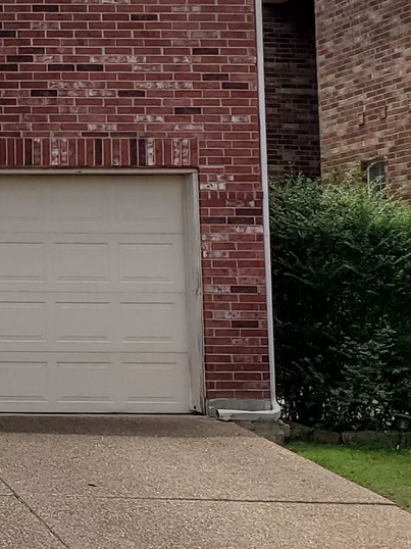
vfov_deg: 19.6
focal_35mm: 99
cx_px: -291
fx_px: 1568
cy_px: 109
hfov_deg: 13.6
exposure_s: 1/1803
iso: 50
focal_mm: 4.3
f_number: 2.4
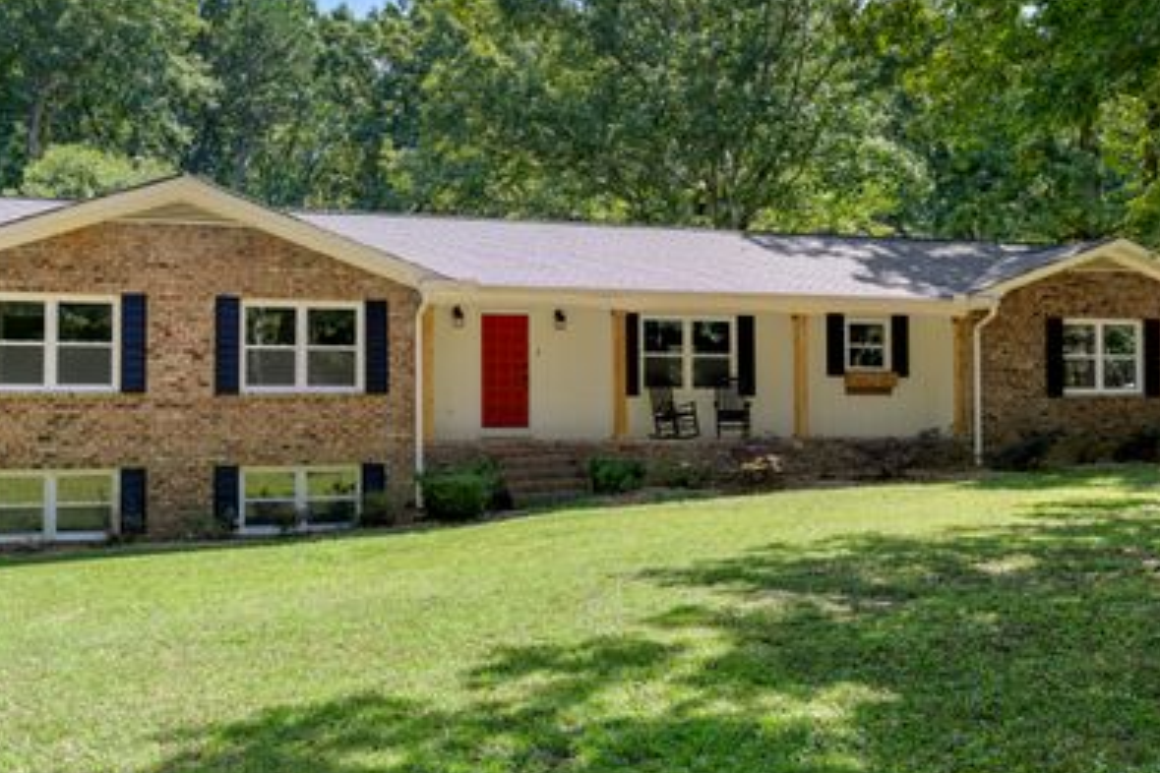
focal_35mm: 42
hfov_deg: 46.4
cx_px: 558
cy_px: 358
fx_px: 1353
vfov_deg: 31.9
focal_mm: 33
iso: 100
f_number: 3.5
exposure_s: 1/125
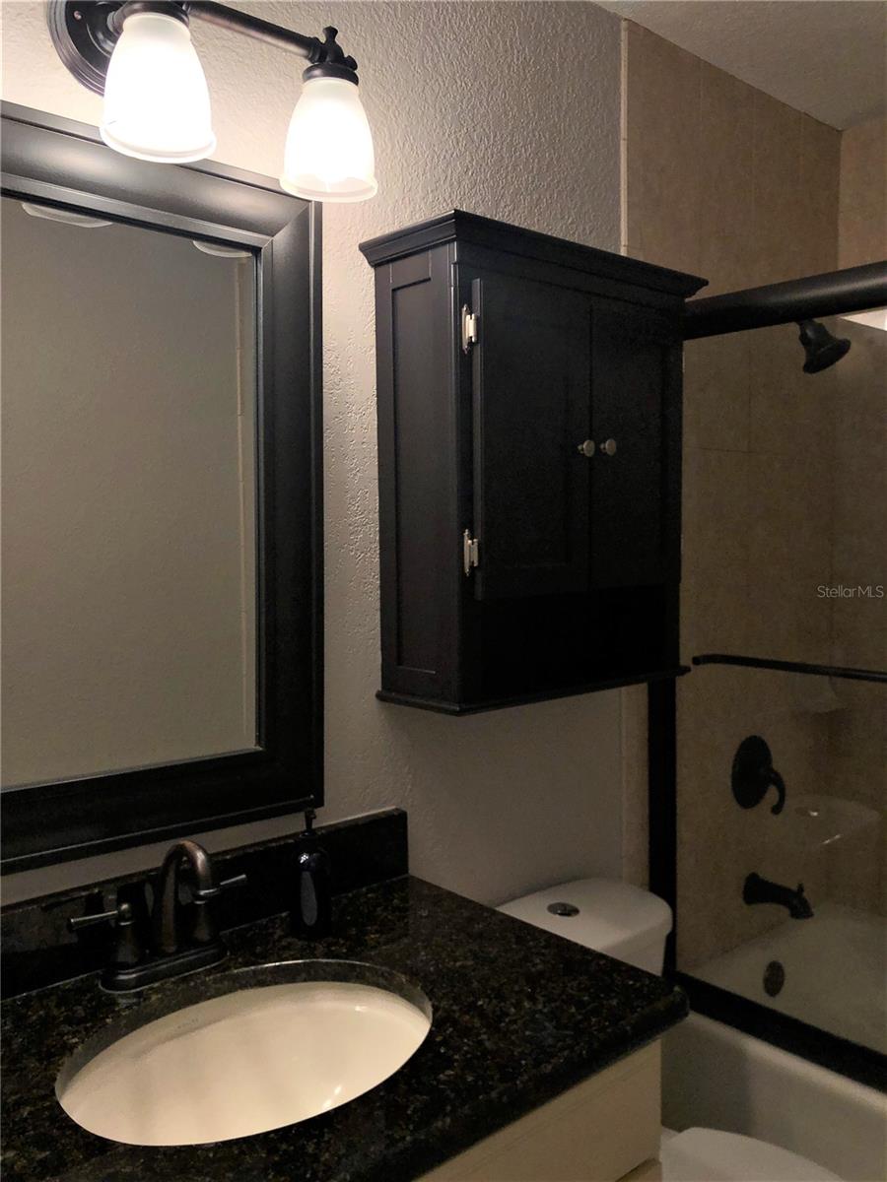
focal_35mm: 28
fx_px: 957
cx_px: 444
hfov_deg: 49.7
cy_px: 591
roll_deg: +0.3
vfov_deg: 63.4
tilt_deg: -2.5
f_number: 1.8
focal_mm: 4
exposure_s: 1/120
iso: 32
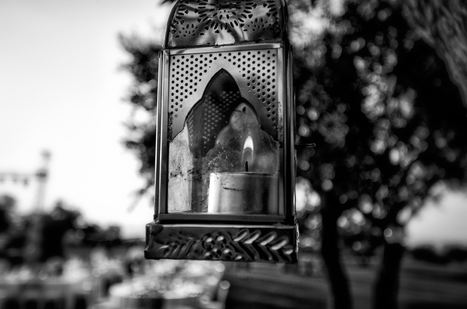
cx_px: 234
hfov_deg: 62.0
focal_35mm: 30
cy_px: 154
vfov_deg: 43.4
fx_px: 388
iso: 100
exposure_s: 1/200
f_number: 3.5
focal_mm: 20
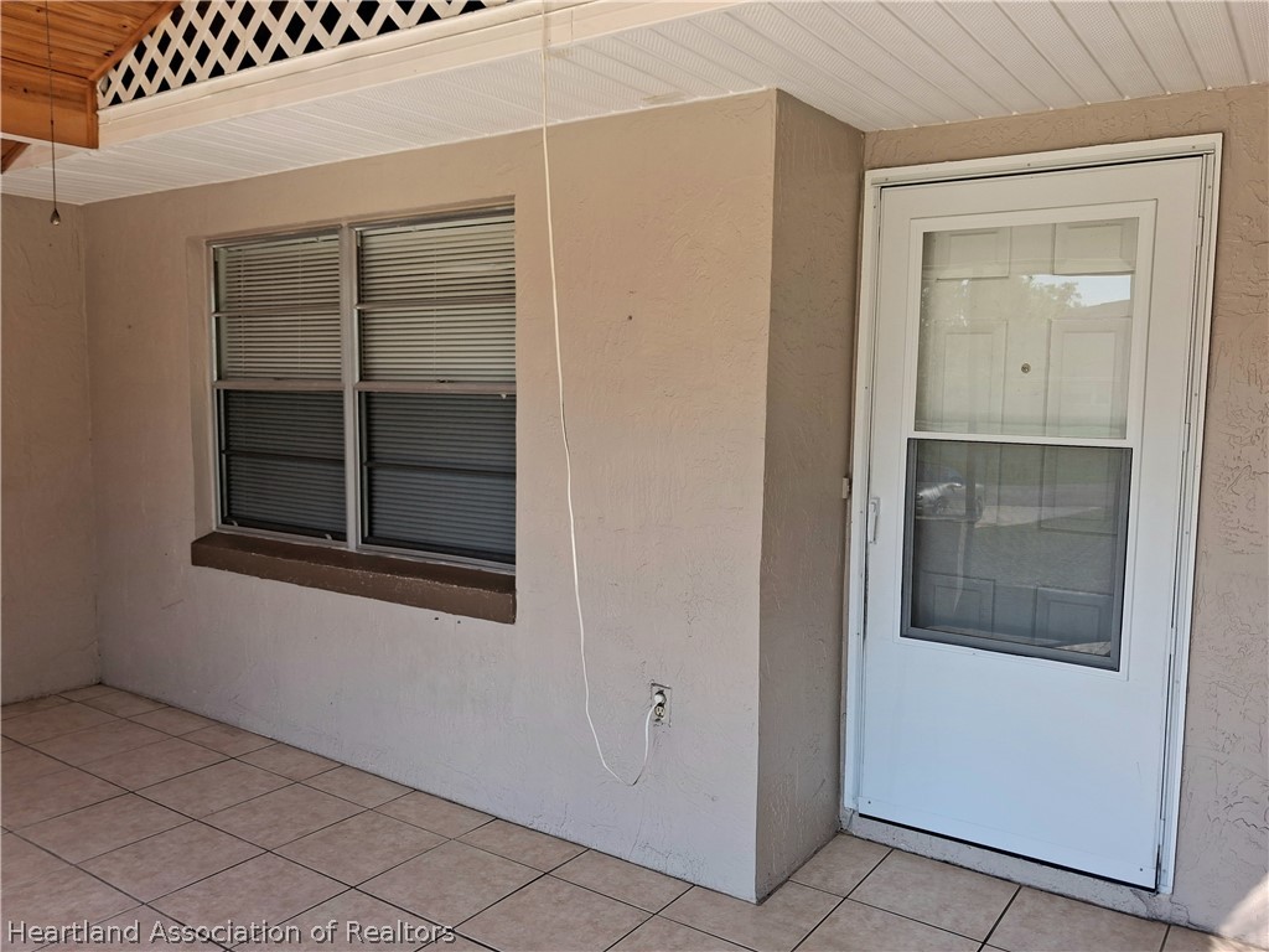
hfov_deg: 65.3
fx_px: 990
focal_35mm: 27
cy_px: 476
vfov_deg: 51.4
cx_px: 634
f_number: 1.8
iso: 32
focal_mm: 4
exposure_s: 1/100
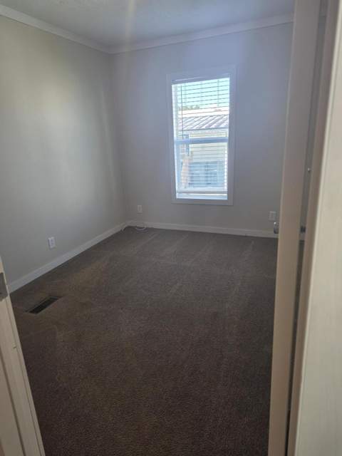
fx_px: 303
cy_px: 228
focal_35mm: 23
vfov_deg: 73.9
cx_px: 171
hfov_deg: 58.9
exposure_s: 1/120
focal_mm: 6.25
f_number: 1.7
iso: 40
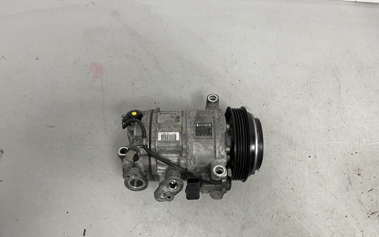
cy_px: 142
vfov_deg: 45.8
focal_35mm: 27
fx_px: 279
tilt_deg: -73.3
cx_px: 193
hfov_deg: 68.4
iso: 64
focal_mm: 5.1
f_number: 1.6
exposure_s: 1/50
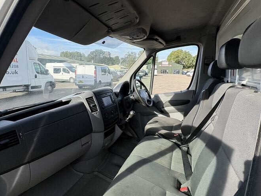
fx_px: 143
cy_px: 89
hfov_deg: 84.7
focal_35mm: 19
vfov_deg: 68.5
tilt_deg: -17.4
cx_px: 130
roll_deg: -2.9
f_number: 2.2
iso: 50
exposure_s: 1/641
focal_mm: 2.22
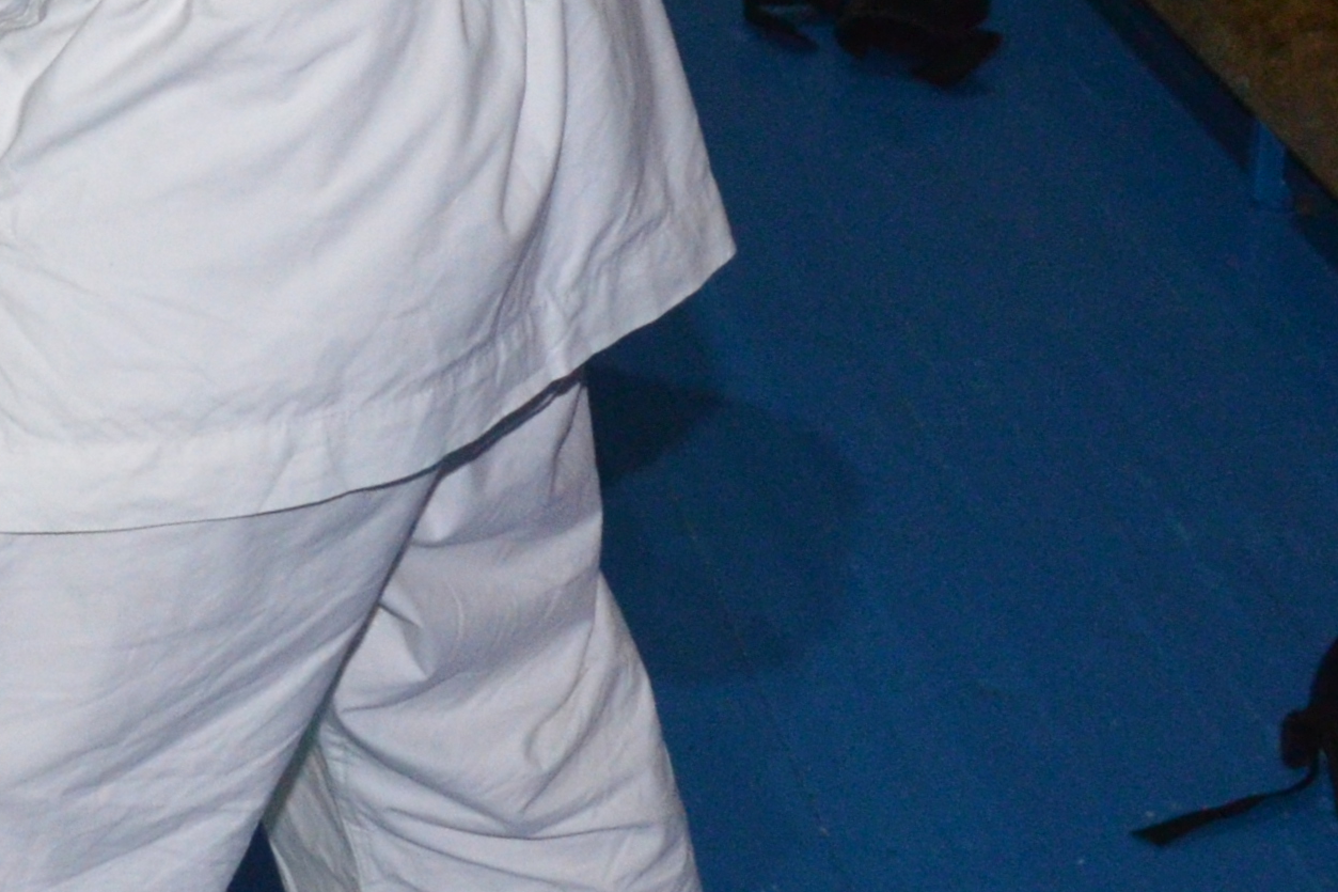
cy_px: -152
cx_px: -785
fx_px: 3939
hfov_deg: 17.1
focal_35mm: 106
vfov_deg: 12.6
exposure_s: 1/60
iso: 2000
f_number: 9
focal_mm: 18
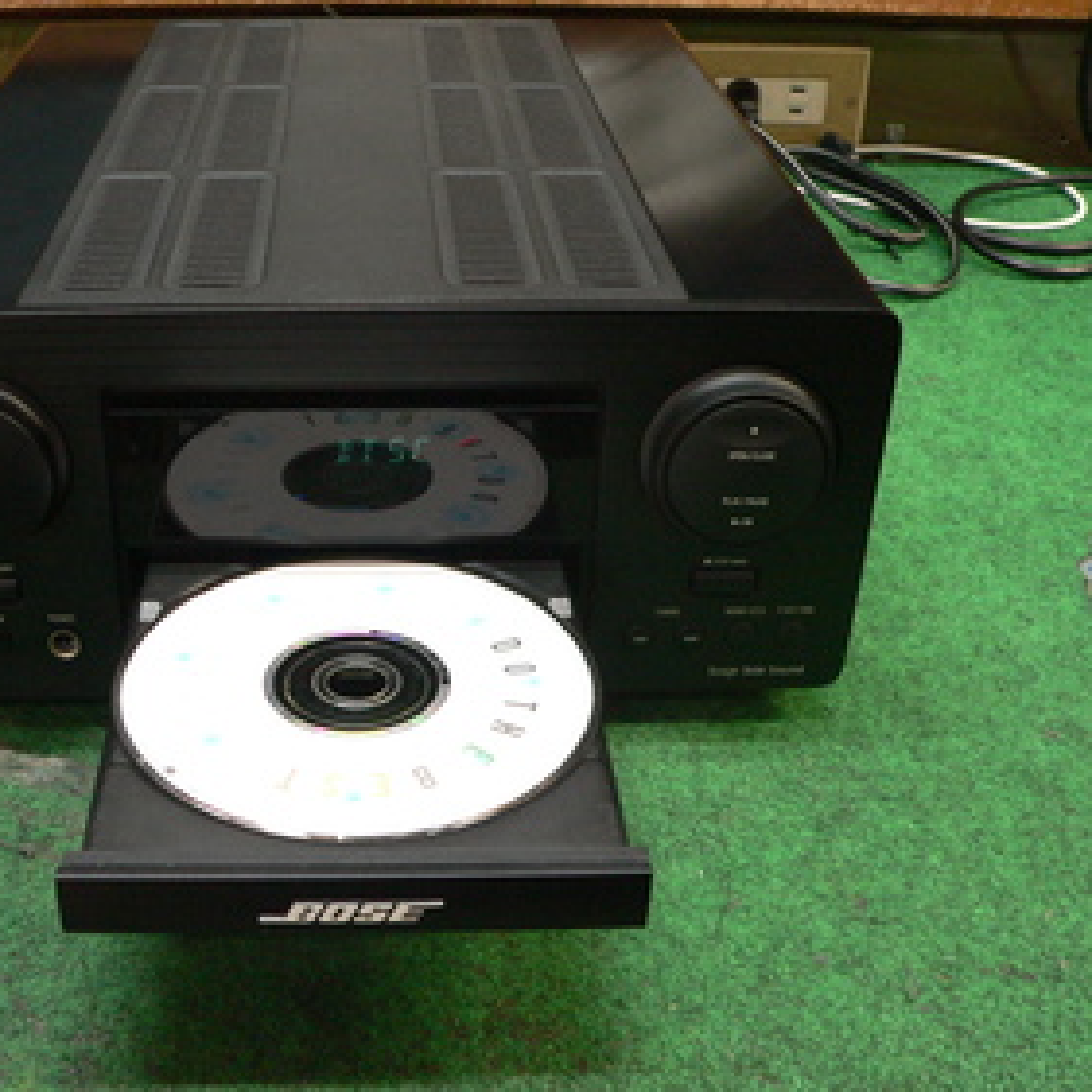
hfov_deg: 38.9
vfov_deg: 39.2
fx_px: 1535
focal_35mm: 43
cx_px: 408
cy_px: 546
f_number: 2.8
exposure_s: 1/13
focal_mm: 6
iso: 200
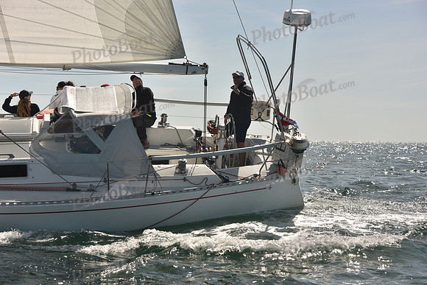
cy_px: 142
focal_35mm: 70
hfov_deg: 28.8
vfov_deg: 19.5
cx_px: 214
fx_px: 830
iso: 250
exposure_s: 1/640
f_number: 7.1
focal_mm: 70
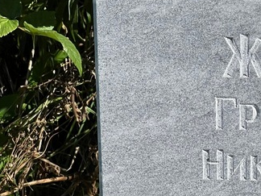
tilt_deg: -24.0
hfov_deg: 10.3
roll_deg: +4.3
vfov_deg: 7.8
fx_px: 1433
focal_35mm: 190
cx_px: 288
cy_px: 131
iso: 32
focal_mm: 9
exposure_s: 1/699
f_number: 2.8
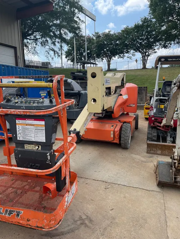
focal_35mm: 26
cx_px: 90
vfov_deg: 67.3
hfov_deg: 53.1
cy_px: 120
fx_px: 180
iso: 50
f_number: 1.6
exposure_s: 1/1186
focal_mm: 5.1
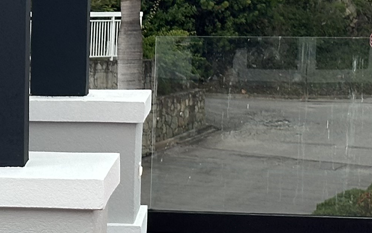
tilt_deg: -7.6
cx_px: -280
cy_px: 244
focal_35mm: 207
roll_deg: -0.3
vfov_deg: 6.3
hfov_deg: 9.7
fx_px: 2098
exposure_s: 1/144
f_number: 1.78
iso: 64
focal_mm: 6.86
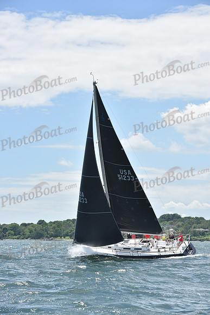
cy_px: 158
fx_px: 831
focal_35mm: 95
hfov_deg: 14.4
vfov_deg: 21.5
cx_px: 105
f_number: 7.1
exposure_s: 1/1250
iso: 250
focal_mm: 95
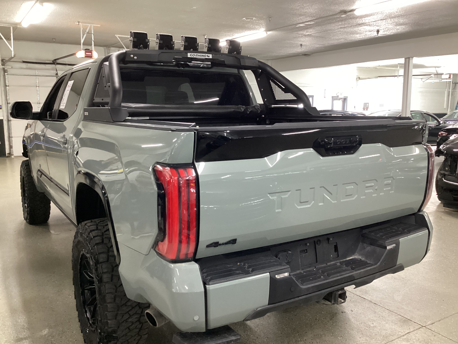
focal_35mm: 31
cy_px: 172
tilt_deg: -10.4
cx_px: 229
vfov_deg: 45.4
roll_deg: -0.6
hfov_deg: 58.4
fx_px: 410
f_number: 2.4
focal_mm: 3.3
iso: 320
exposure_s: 1/50
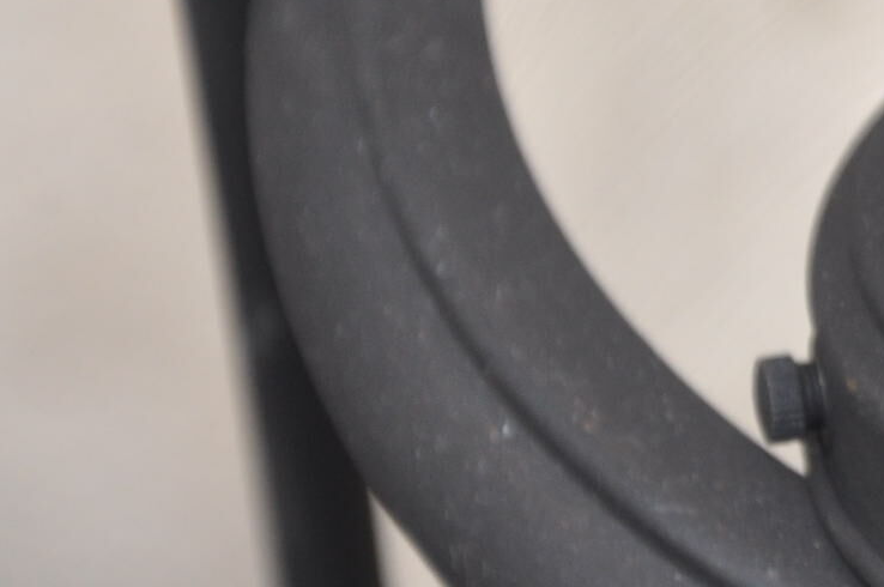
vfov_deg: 3.0
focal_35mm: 457
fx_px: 11218
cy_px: 41
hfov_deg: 4.5
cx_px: 1225
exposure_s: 1/125
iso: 640
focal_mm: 105
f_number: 5.6
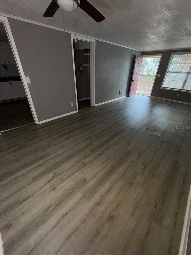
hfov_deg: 85.7
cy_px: 128
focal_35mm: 14
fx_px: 103
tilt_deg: -29.6
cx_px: 96
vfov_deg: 102.1
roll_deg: -1.5
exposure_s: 1/50
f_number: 2.2
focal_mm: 2.22
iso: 100
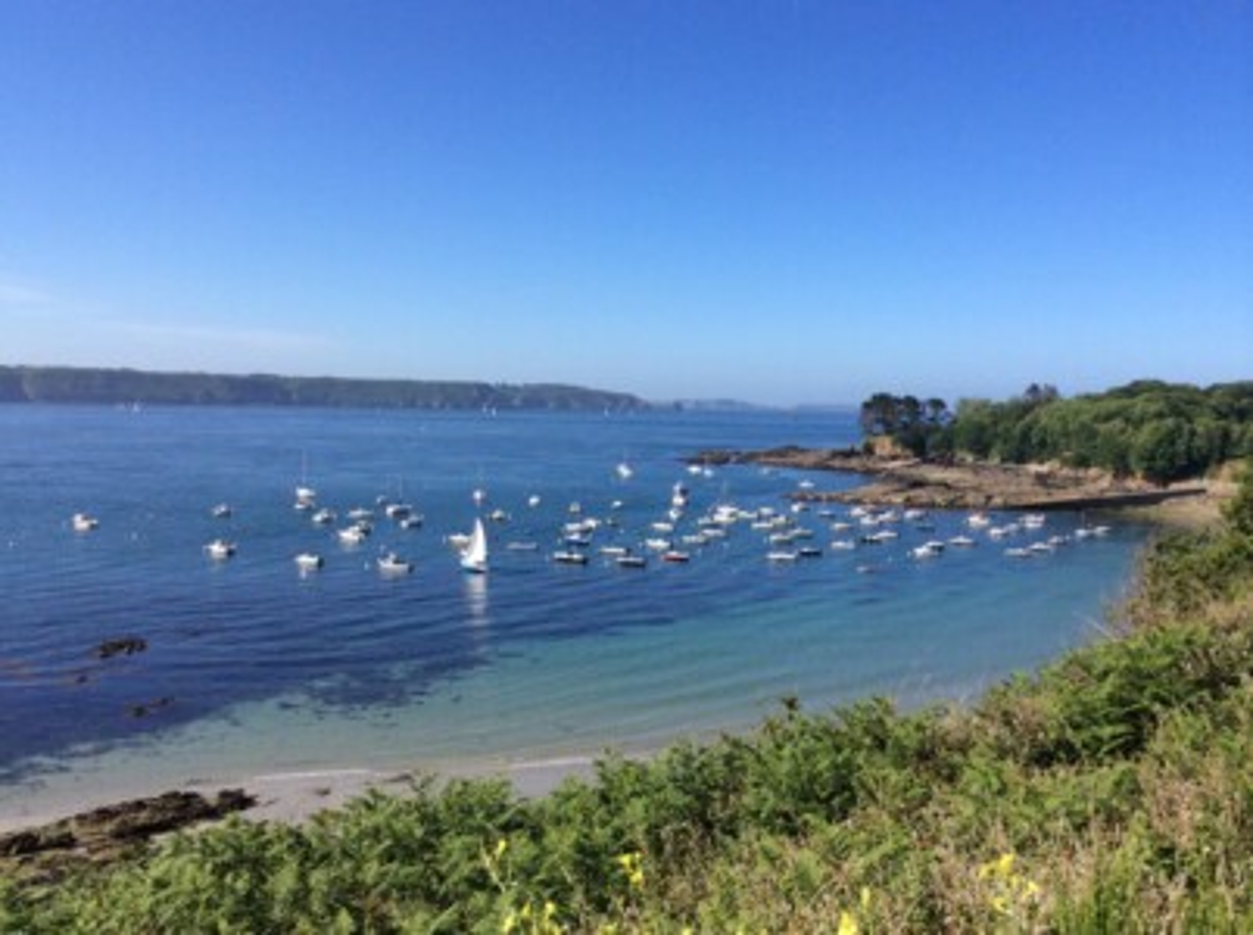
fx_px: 1192
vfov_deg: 42.8
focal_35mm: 33
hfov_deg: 55.4
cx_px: 626
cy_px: 468
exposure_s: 1/1546
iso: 32
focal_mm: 3.3
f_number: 2.4
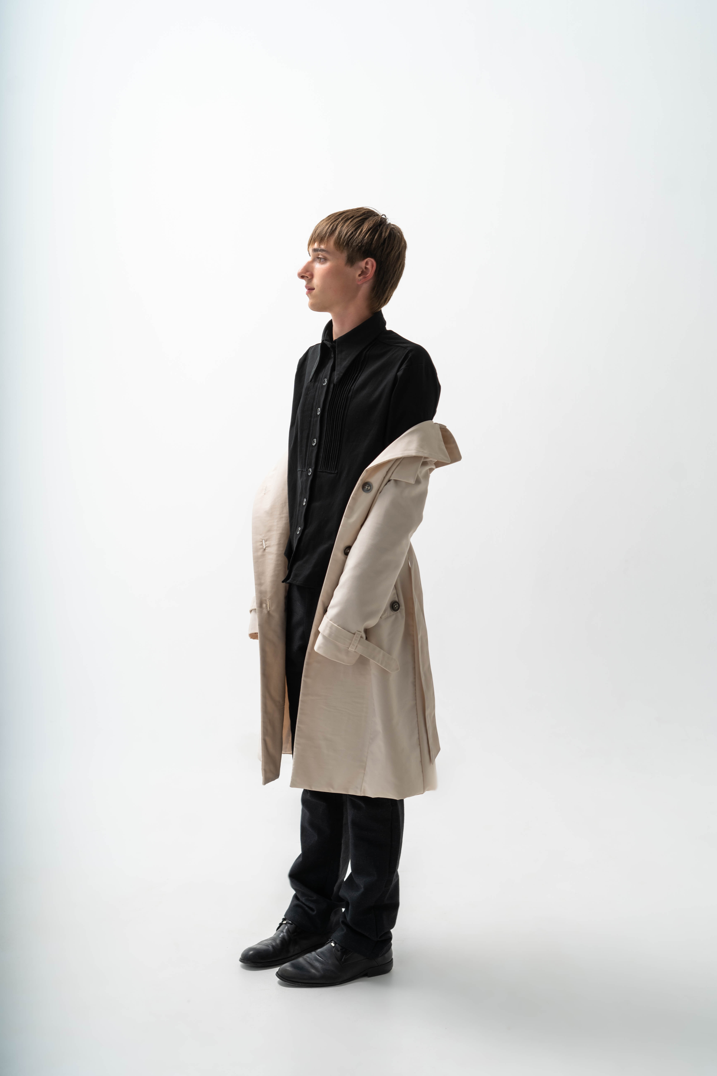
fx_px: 1494
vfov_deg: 39.6
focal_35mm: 50
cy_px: 538
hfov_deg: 27.0
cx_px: 358
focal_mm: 50
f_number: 4.5
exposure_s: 1/160
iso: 80
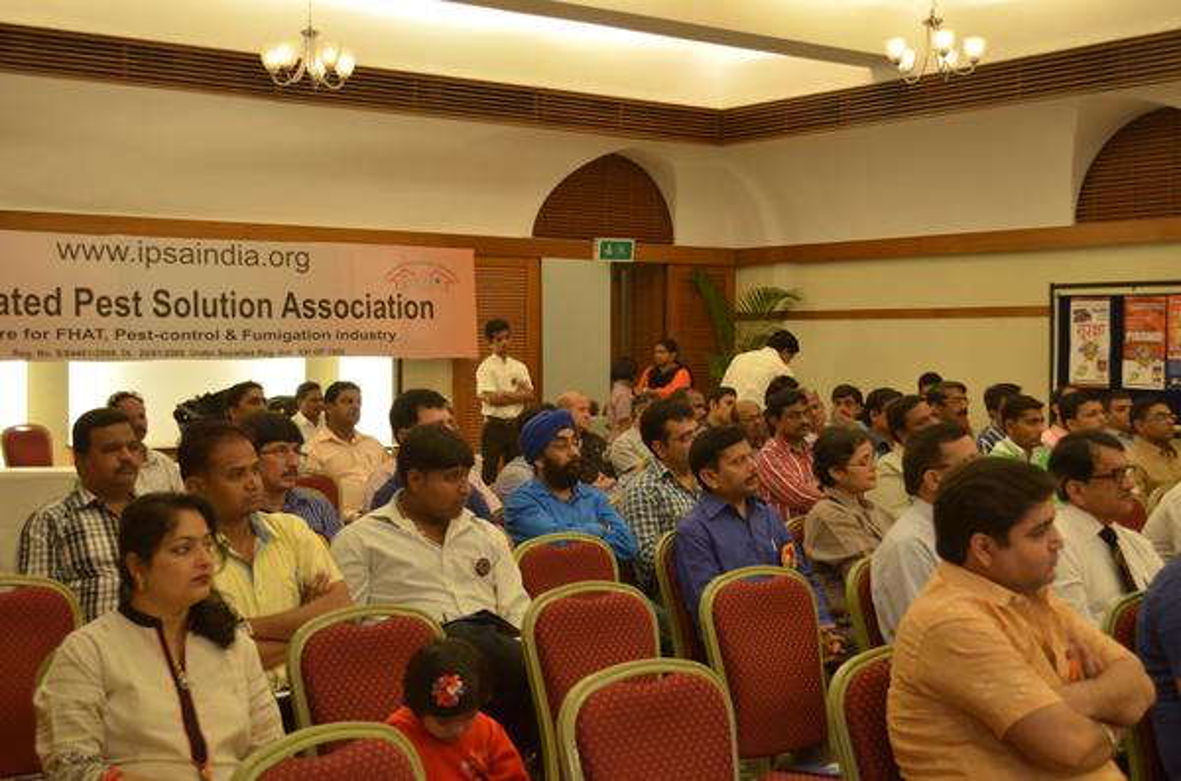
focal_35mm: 48
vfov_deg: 27.9
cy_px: 390
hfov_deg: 41.2
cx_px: 590
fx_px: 1571
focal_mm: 32
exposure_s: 1/40
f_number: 4.8
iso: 1000
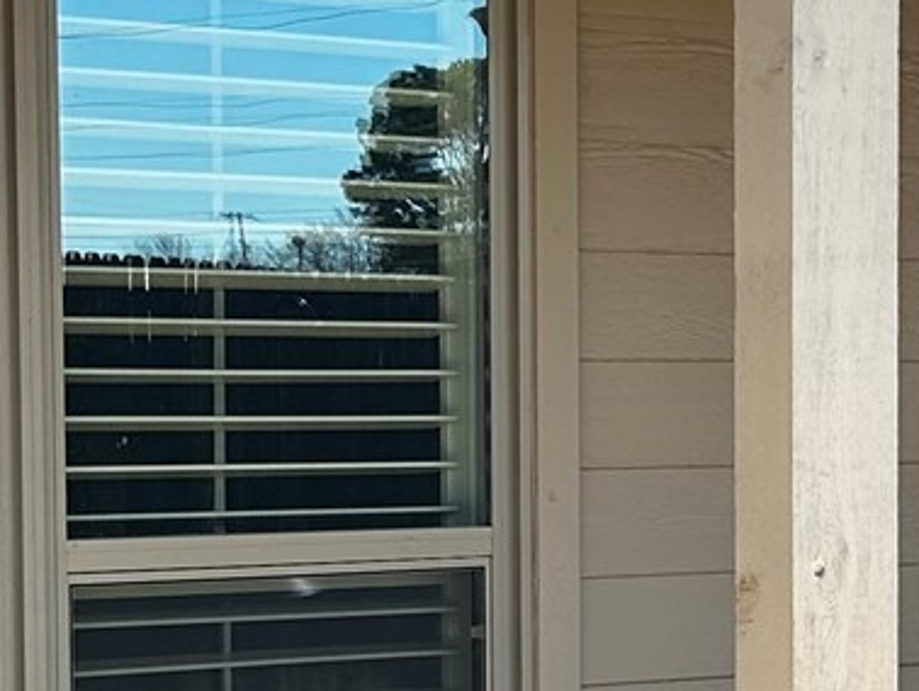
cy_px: 579
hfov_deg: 14.9
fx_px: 3507
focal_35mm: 132
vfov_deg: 11.2
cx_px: 608
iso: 50
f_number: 1.5
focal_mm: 5.7
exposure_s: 1/924
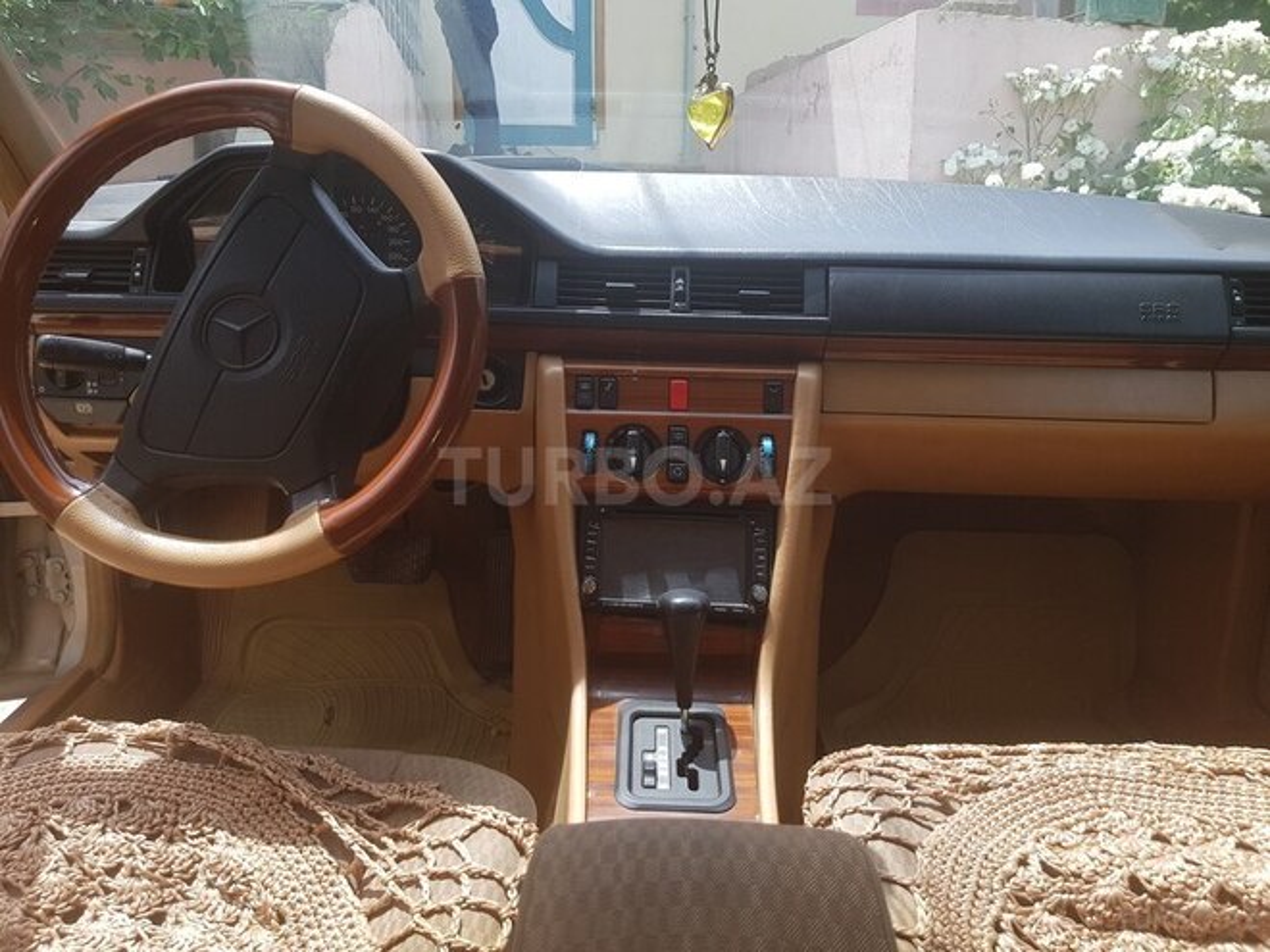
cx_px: 635
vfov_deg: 53.1
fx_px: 954
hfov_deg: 67.3
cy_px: 476
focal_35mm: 26
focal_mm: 4.2
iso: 40
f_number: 1.7
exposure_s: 1/546
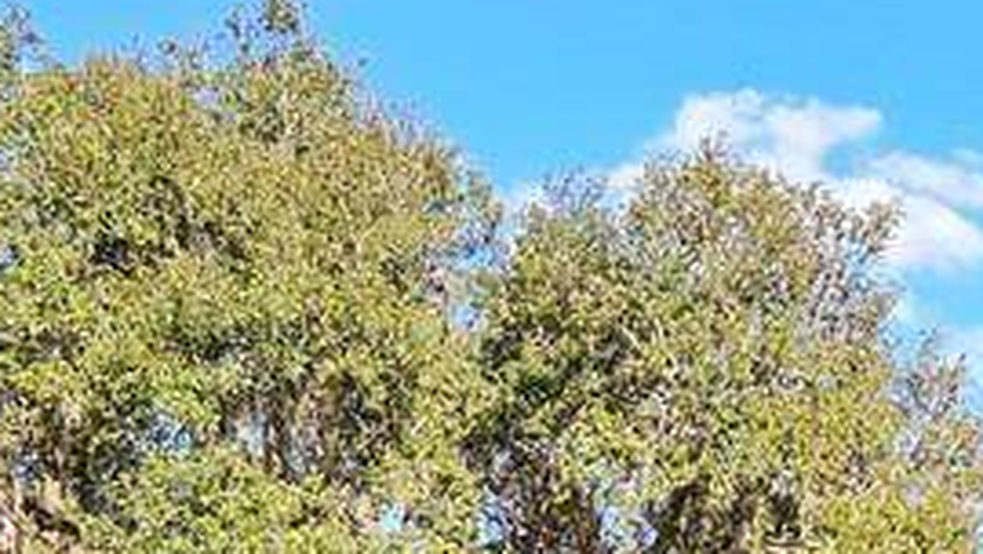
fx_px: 2477
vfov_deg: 11.8
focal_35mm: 95
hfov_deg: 21.6
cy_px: 995
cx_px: 994
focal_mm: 5.4
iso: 25
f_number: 1.8
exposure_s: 1/659
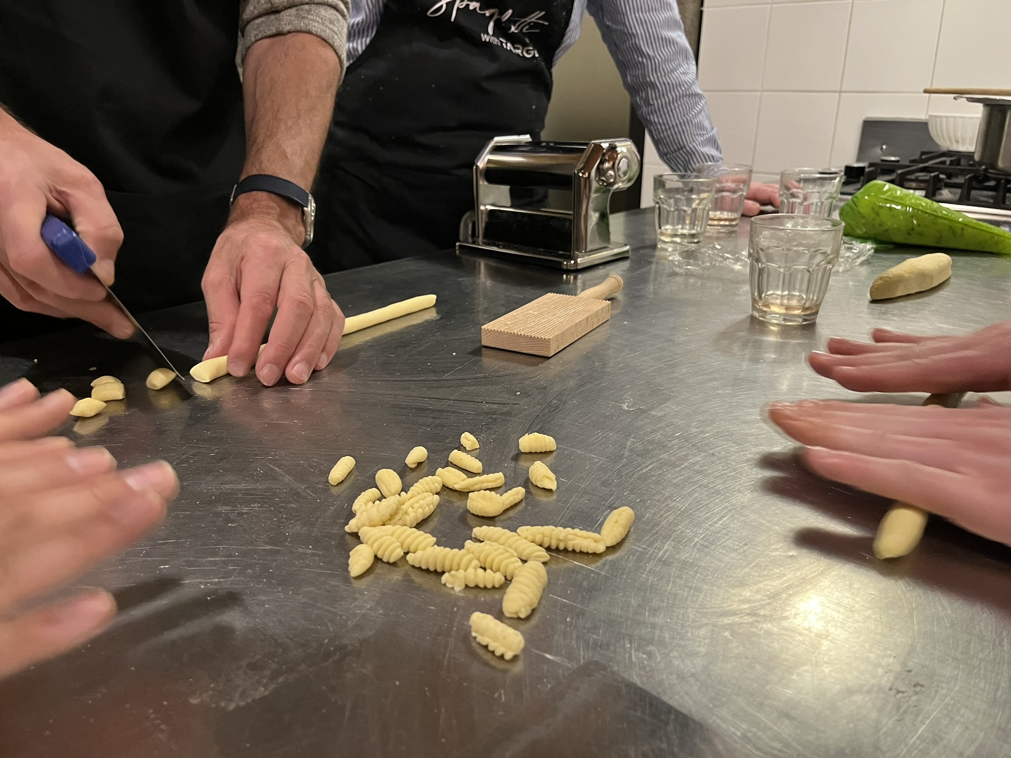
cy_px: 379
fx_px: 759
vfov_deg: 53.1
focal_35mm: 26
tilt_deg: -22.8
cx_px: 506
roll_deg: +0.6
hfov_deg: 67.3
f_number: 1.6
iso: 320
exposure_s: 1/50
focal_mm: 5.1
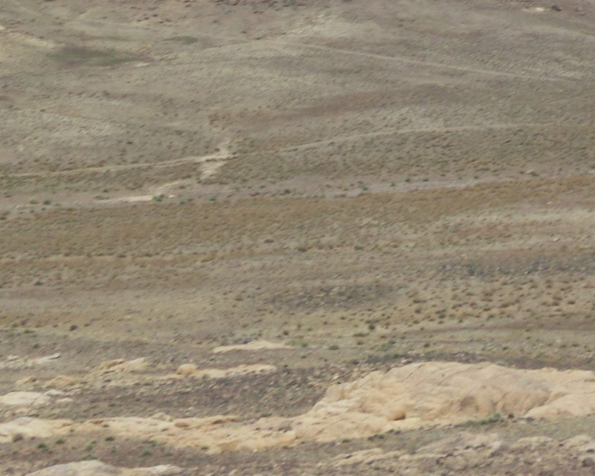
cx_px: 554
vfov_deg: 9.5
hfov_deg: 12.1
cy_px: -193
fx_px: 2782
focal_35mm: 158
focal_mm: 8.29
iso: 80
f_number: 10.7
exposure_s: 1/160
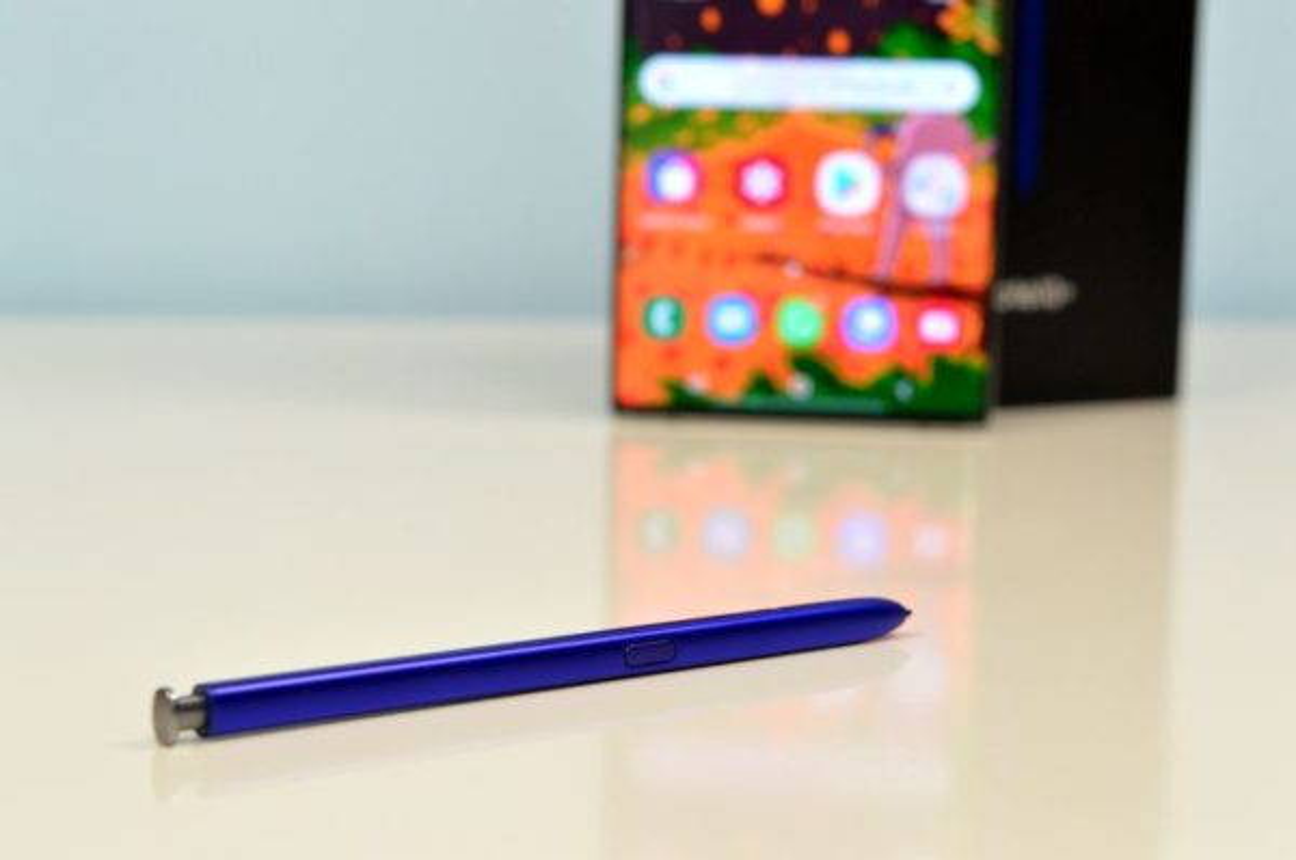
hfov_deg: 24.7
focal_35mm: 82
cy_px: 430
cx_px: 648
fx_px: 2965
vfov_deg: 16.5
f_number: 10
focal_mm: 55
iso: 1600
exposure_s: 1/30
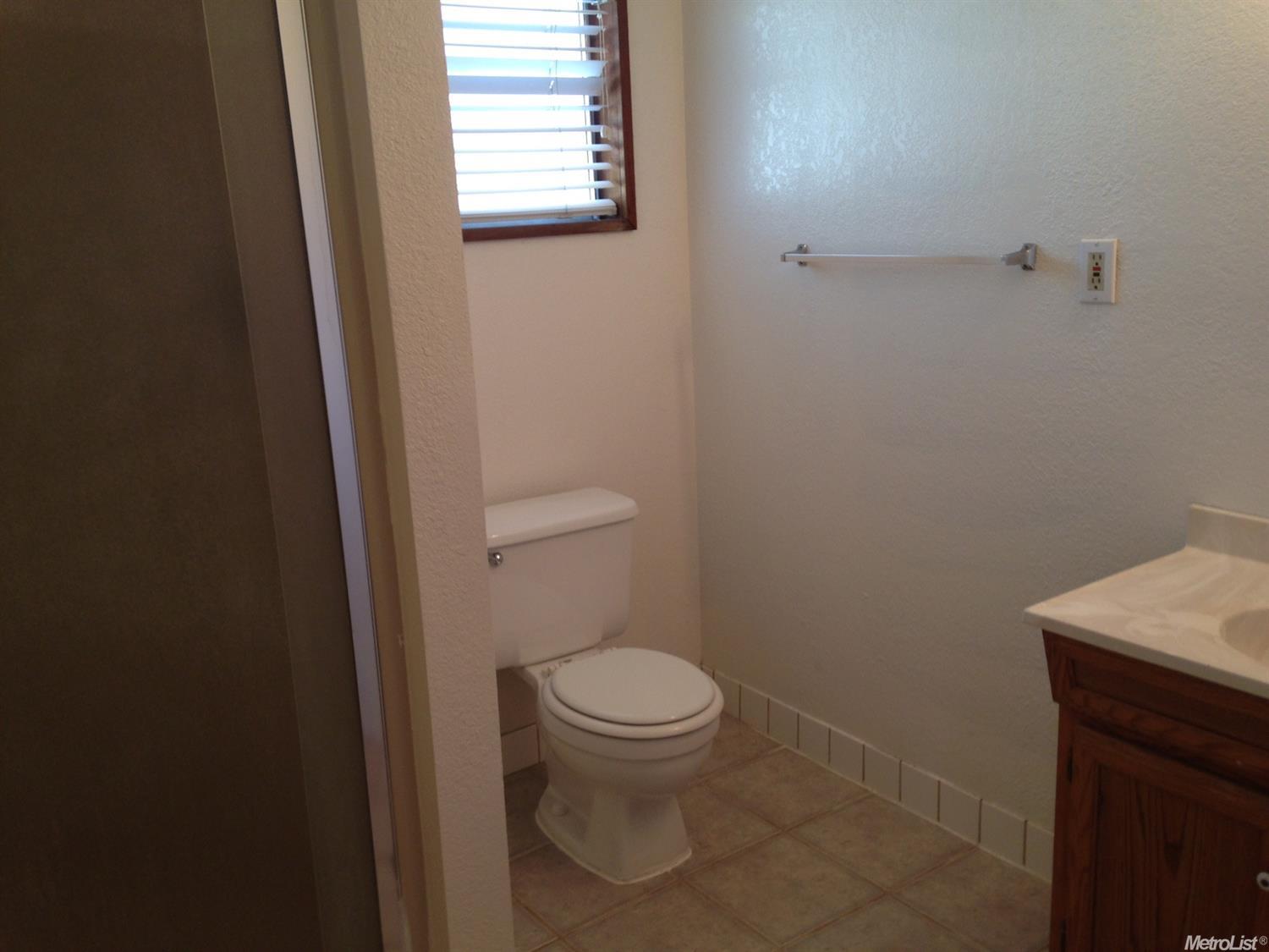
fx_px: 1210
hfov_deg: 55.4
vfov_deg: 42.9
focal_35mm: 33
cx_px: 634
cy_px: 476
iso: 50
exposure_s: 1/24
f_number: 2.4
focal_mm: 4.12
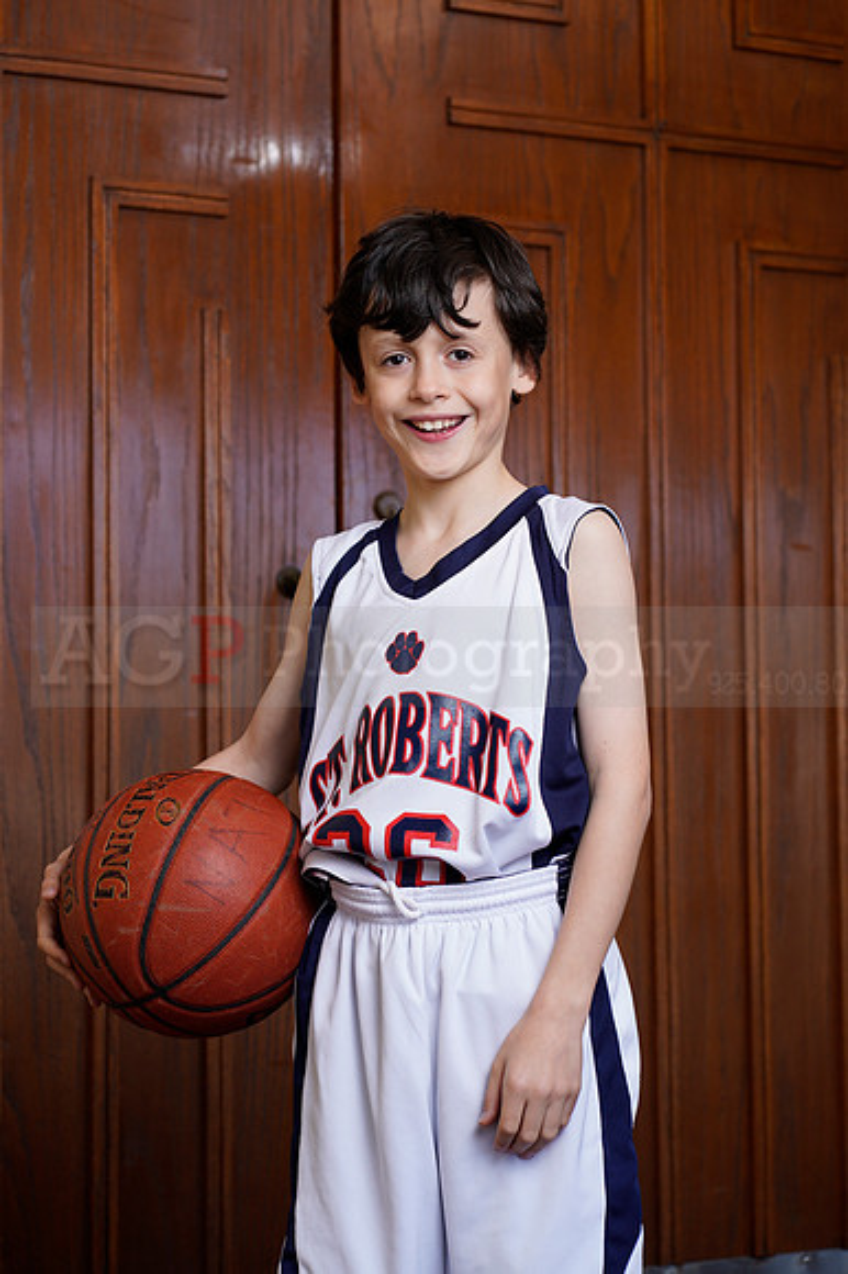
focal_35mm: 85
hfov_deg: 16.1
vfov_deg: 23.9
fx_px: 3007
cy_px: 637
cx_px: 424
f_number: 5.6
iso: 200
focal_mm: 85
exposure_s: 1/250
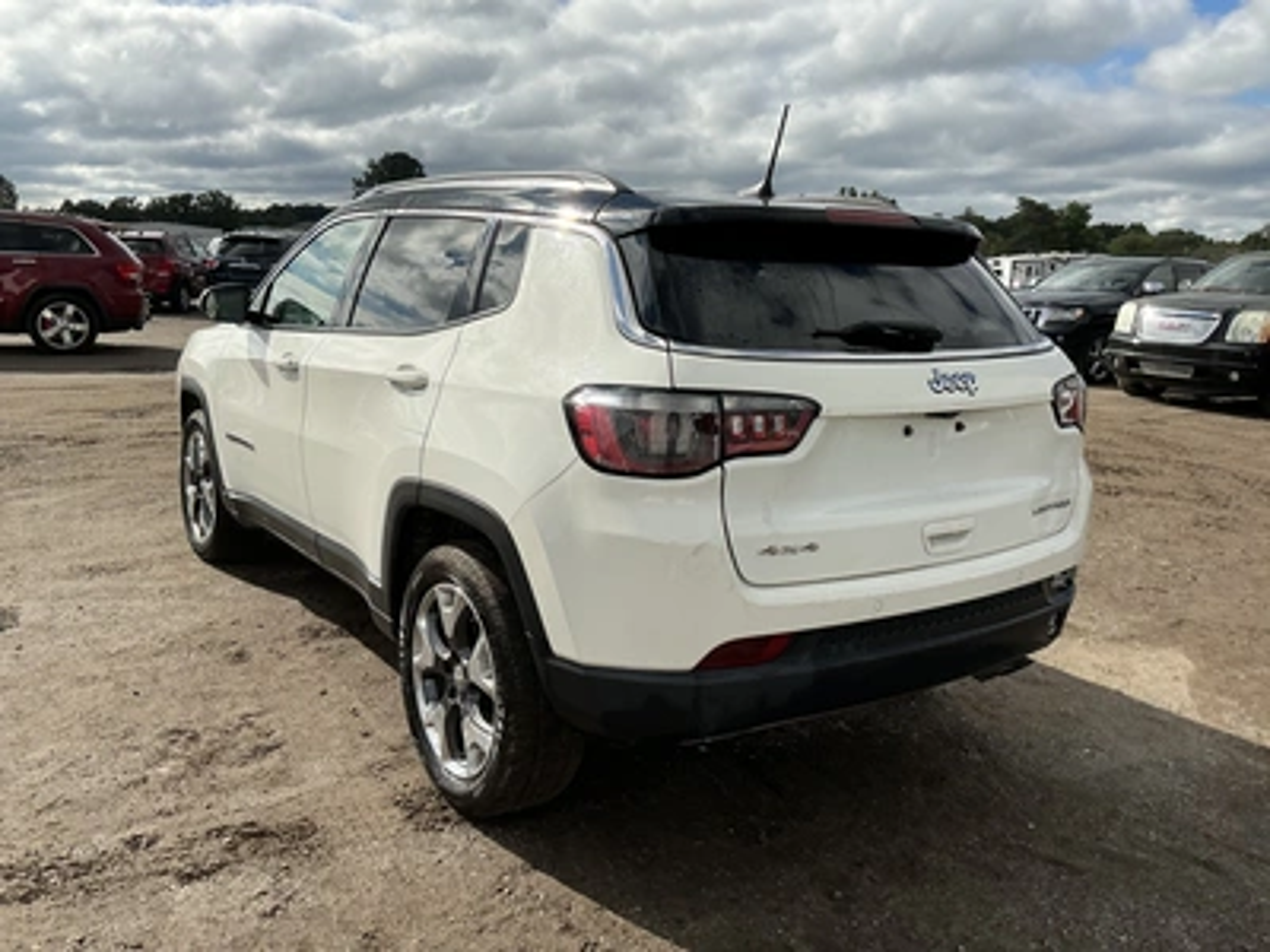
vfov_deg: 49.7
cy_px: 476
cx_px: 635
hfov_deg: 63.4
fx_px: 1027
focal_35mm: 28
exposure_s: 1/3125
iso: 25
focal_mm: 3
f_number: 1.8
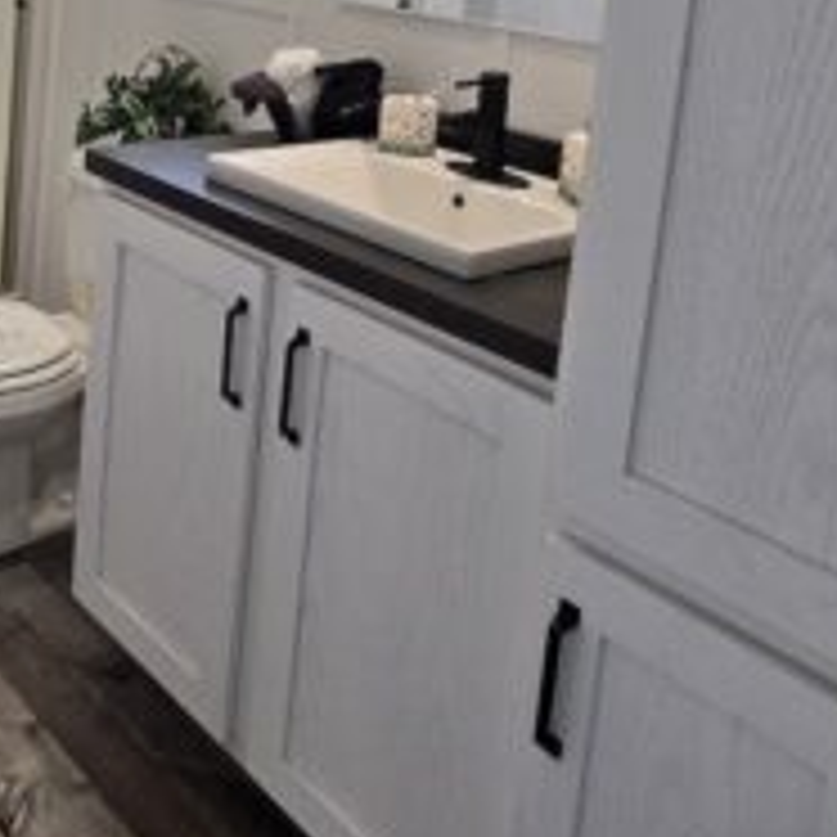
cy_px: 72
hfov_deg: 42.8
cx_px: 162
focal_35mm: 37
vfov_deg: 41.2
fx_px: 1012
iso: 80
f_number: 2.2
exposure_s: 1/120
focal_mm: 2.2
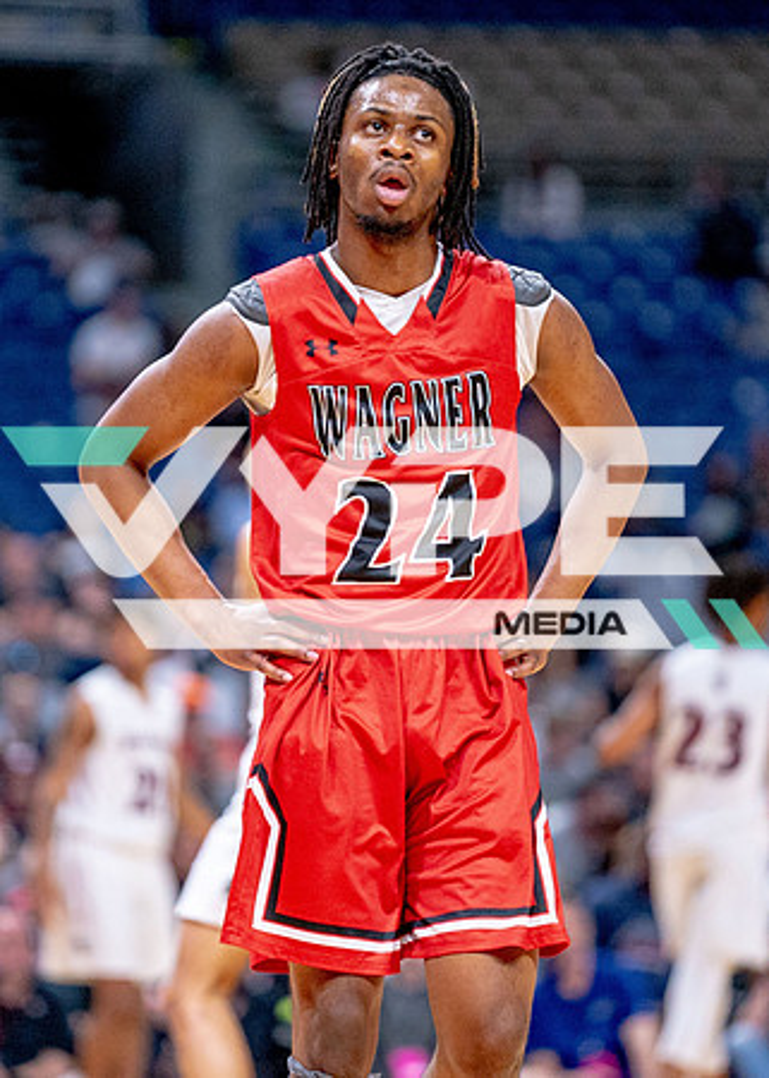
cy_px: 510
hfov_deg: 4.6
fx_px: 9591
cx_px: 351
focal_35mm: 313
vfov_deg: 6.4
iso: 2500
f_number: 2.8
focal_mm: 200
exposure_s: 1/1000
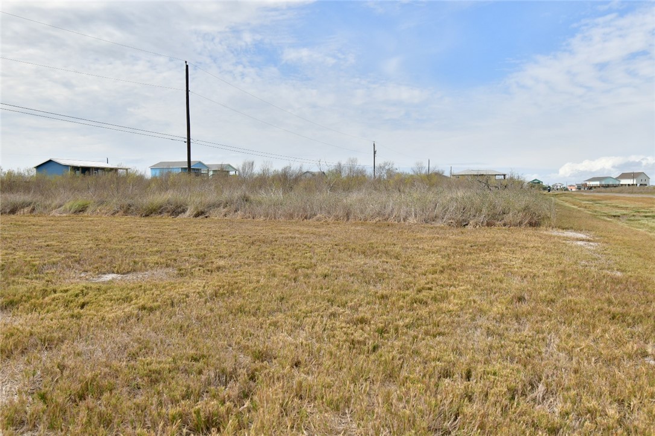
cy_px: 218
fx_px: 546
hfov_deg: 61.9
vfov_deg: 43.6
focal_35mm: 30
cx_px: 328
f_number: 9
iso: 200
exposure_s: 1/800
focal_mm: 20
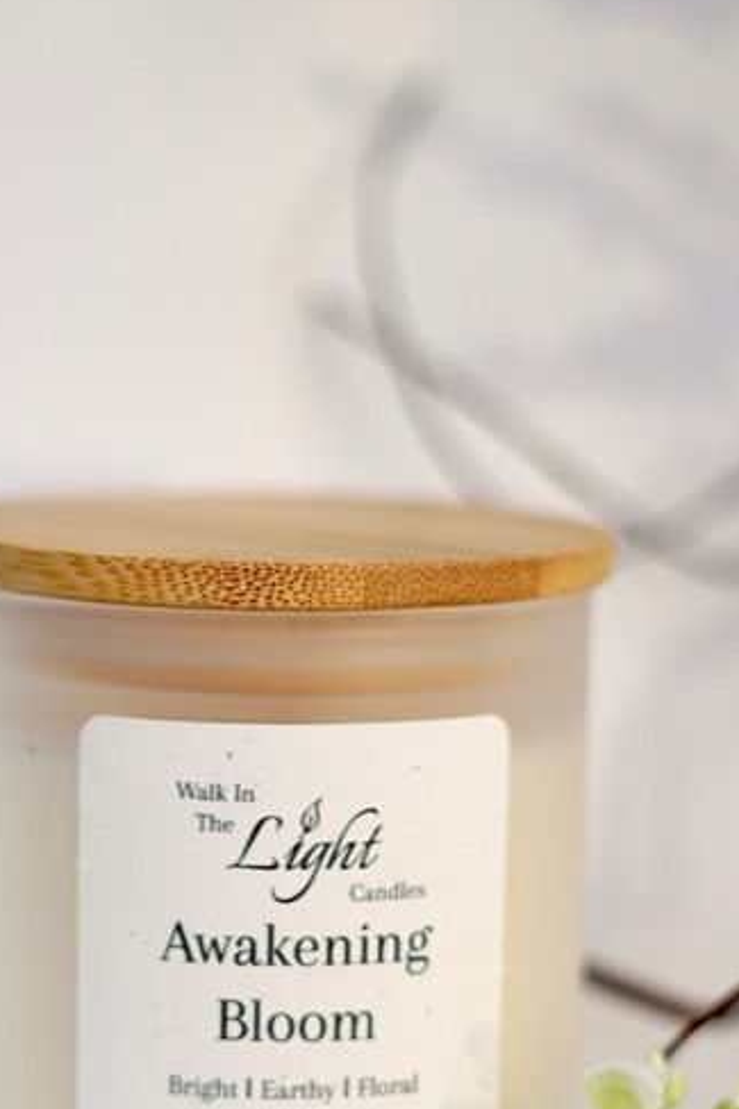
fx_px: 2527
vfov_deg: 24.5
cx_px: 263
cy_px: 839
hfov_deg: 16.6
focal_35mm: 82
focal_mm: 50
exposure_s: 1/1000
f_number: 2.5
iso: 160
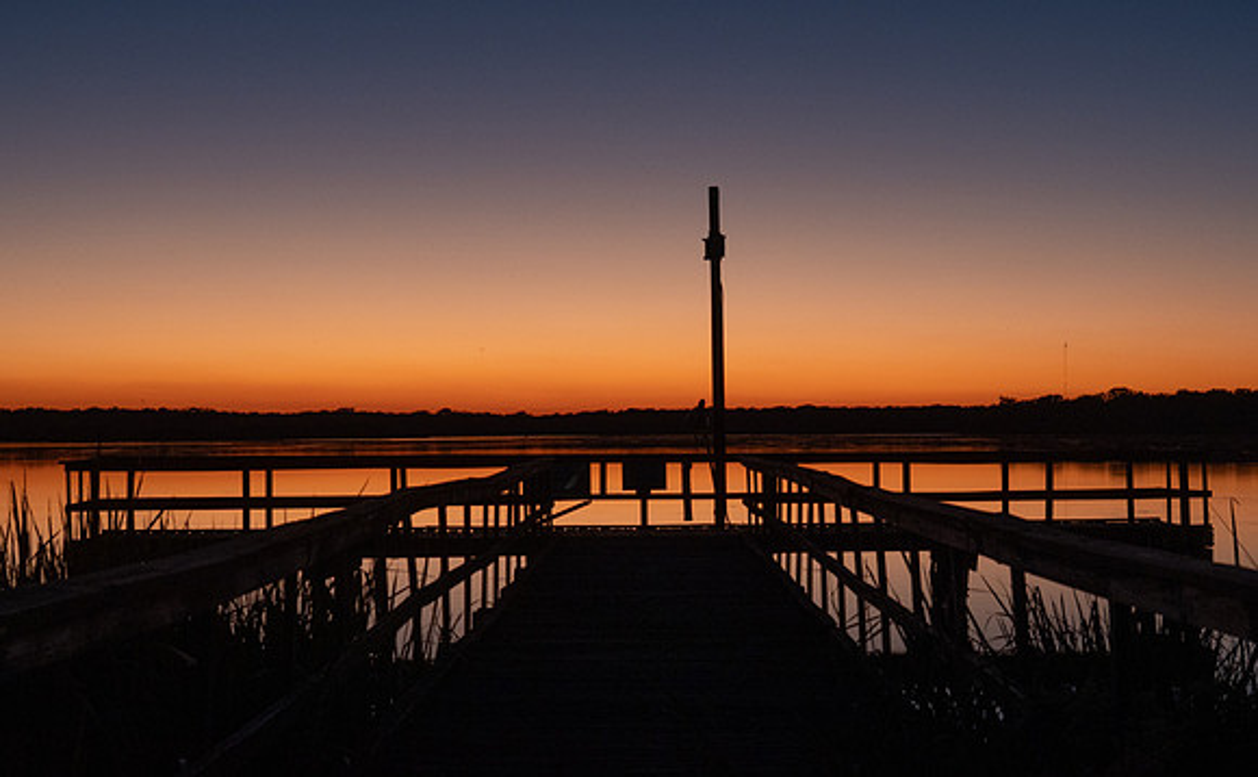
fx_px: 2186
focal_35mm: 64
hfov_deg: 32.1
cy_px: 467
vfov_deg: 20.1
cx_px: 635
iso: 500
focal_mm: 29
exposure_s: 1/50
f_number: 5
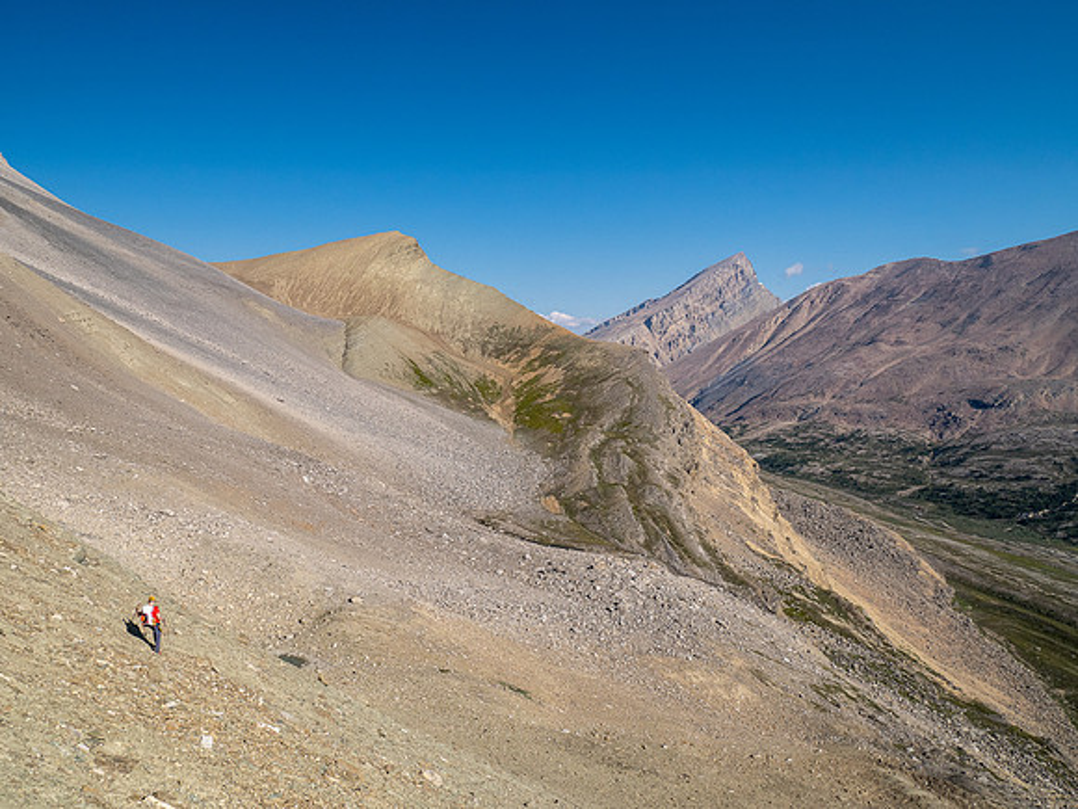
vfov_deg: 56.8
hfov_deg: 71.6
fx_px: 747
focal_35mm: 24
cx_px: 539
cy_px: 404
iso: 200
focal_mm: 12
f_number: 8
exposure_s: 1/320
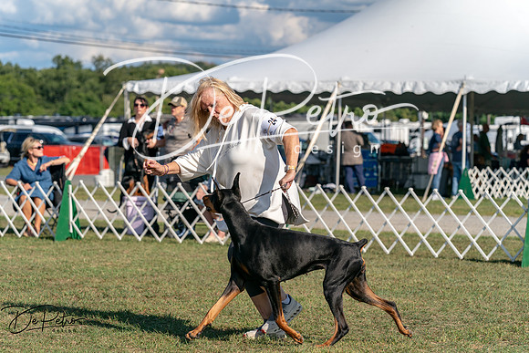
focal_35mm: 110
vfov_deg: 12.5
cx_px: 264
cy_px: 176
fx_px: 1617
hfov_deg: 18.6
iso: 250
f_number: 5
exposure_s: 1/1600
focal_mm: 110
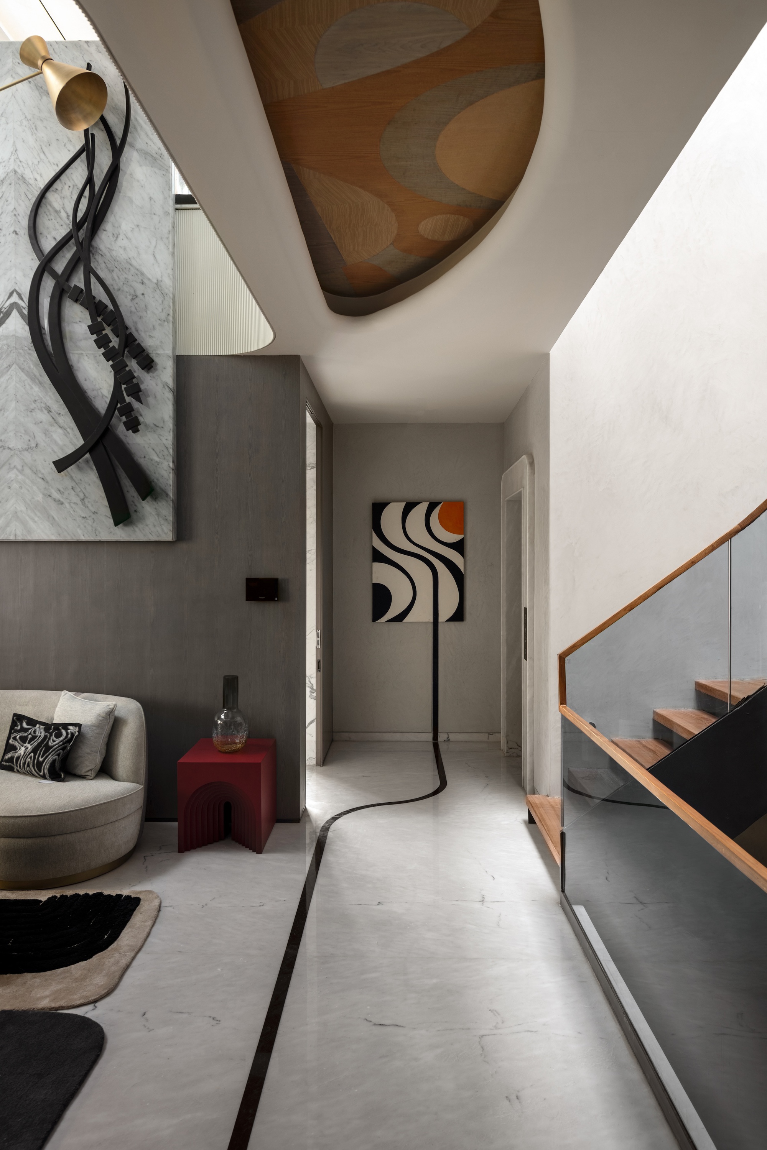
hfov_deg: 55.1
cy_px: 575
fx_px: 735
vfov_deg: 76.1
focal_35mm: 23
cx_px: 384
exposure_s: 1/2
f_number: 7.1
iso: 100
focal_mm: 23
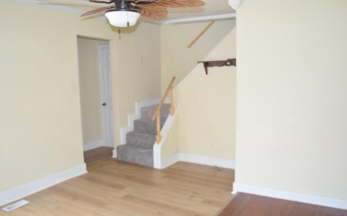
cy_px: 111
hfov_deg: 61.3
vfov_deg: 40.6
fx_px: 293
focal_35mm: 31
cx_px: 173
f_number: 5
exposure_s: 1/60
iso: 450
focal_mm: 20
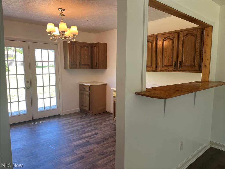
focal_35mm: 26
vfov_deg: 53.1
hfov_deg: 67.3
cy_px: 84
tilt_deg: -7.4
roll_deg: -1.0
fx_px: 169
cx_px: 112
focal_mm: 5.1
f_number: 1.6
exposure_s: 1/122
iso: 80
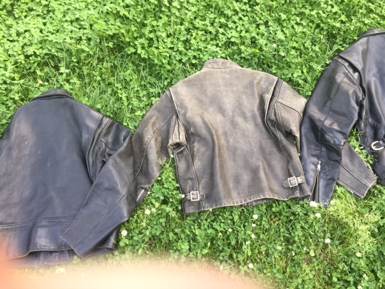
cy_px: 144
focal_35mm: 29
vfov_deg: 48.2
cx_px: 192
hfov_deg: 61.7
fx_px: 323
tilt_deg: -70.2
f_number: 2.2
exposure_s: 1/30
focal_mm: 4.15
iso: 32
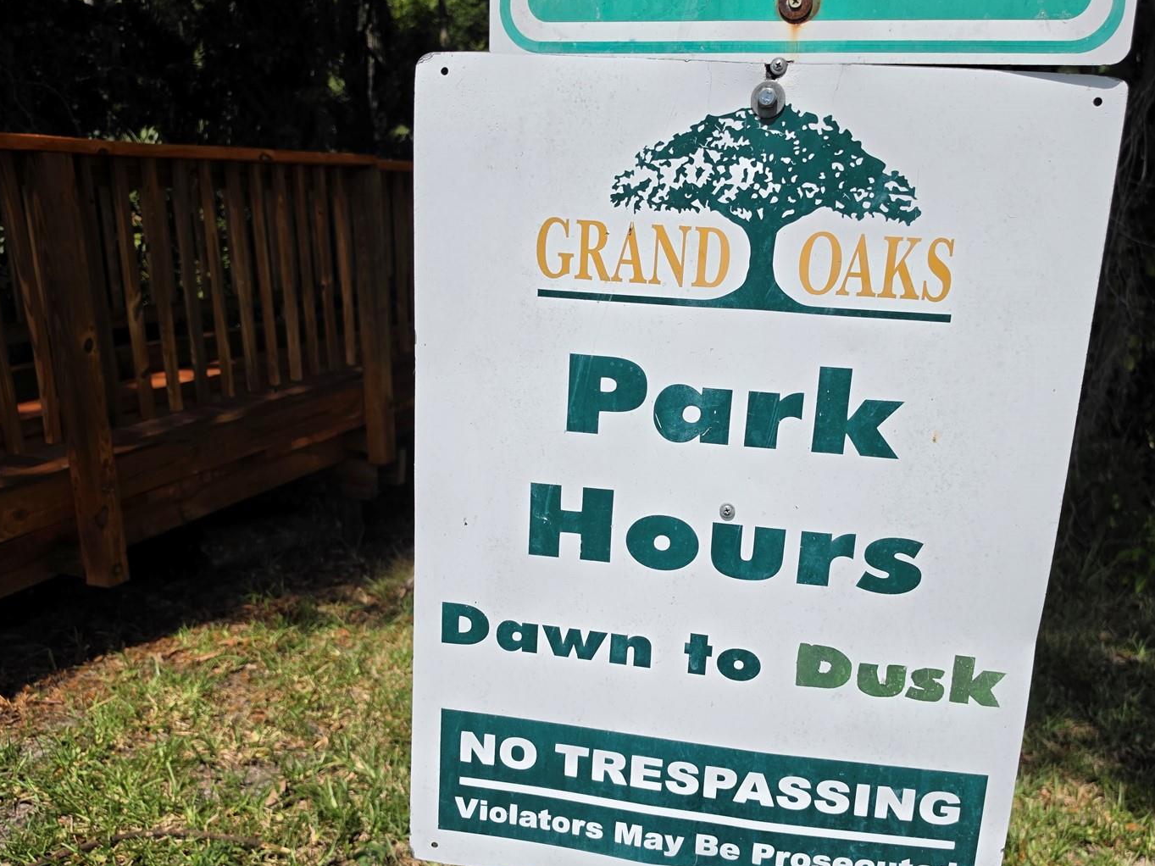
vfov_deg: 51.2
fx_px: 901
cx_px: 617
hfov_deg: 65.3
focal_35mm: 27
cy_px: 491
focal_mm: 6.5
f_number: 1.4
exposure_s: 1/7939
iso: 40
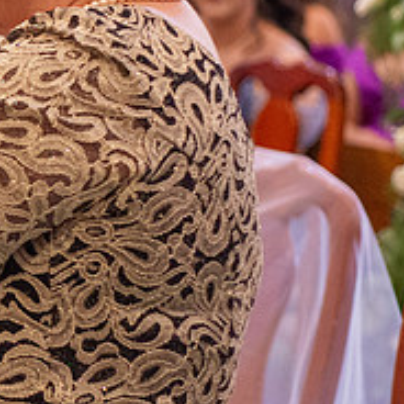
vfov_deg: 10.3
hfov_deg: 9.7
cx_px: -354
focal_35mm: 170
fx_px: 2245
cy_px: 86
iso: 2500
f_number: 2.8
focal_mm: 50
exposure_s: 1/125
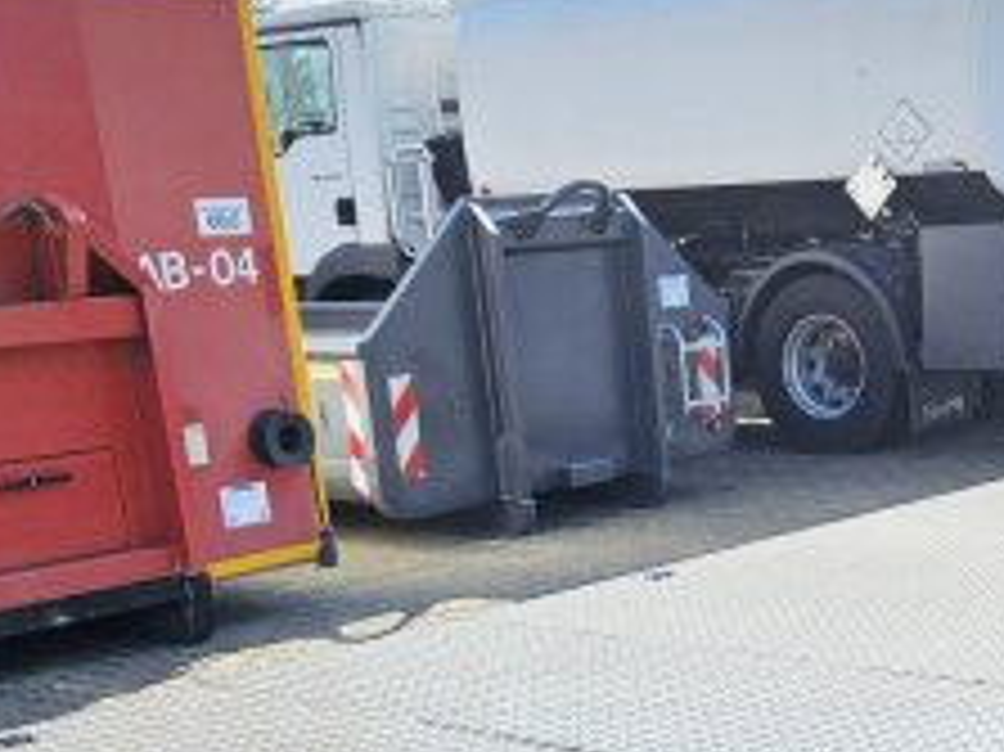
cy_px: 887
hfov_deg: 28.7
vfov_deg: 20.8
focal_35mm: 66
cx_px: 815
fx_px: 1913
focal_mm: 5.4
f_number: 1.8
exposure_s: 1/2105
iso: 25
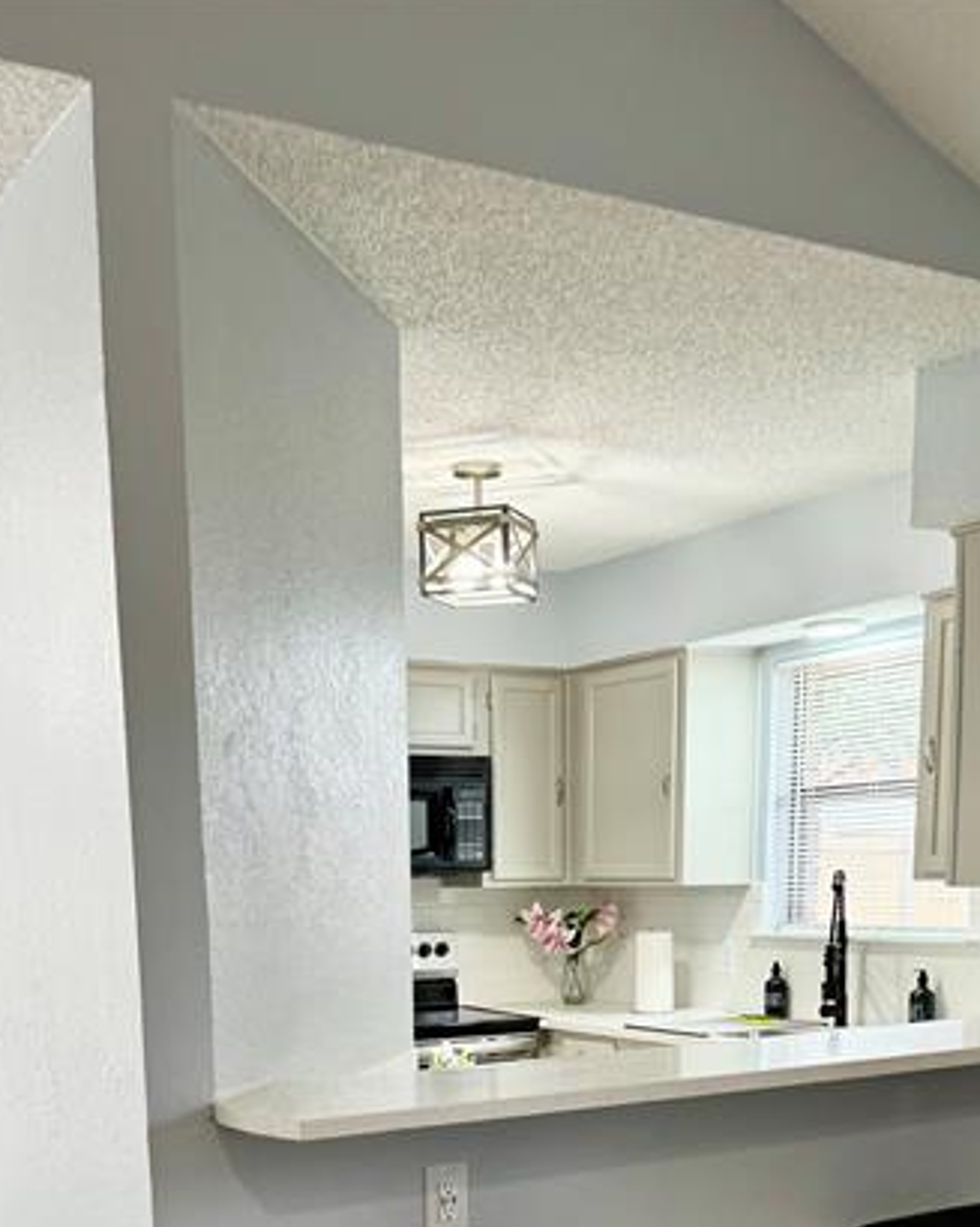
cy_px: 1143
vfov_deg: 38.6
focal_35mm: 44
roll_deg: +0.1
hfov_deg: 34.1
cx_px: 483
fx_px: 1596
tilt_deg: -9.9
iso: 160
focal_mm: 6.86
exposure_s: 1/60
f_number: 1.78
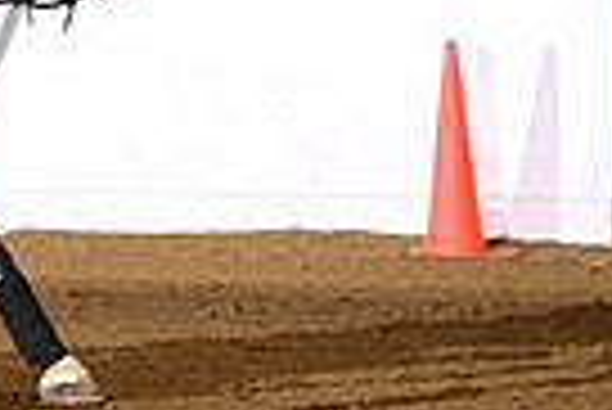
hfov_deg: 2.4
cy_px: -155
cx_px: -486
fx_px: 14550
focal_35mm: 855
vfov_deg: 1.6
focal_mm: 200
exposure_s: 1/200
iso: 2000
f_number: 4
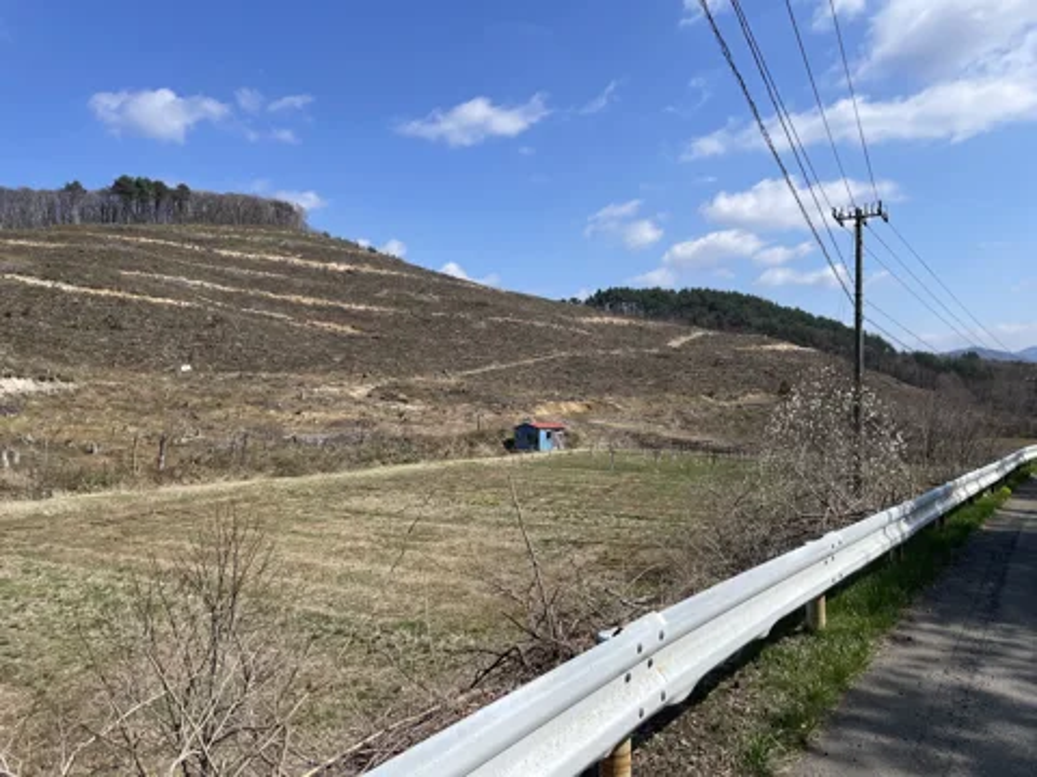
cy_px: 388
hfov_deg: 67.3
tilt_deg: +2.8
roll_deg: -1.4
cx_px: 518
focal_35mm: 26
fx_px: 779
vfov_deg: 53.1
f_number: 1.6
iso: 32
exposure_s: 1/4000
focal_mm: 4.2
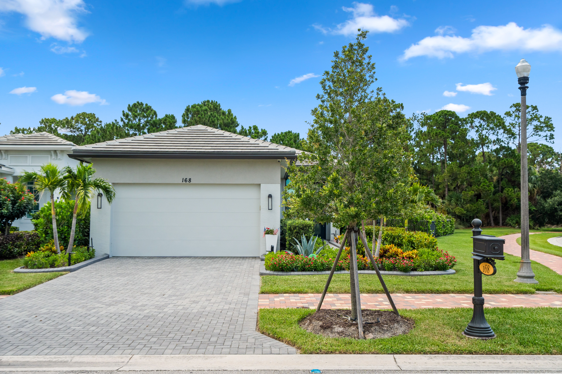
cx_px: 281
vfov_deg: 42.3
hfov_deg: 60.3
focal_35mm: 31
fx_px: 484
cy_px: 187
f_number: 8
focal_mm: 31
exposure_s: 1/320
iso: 800
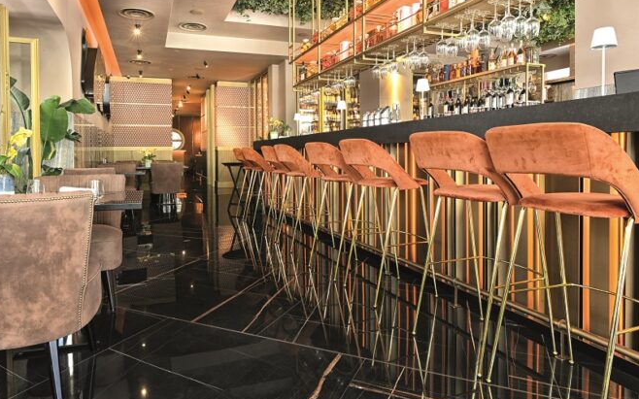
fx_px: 400
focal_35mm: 23
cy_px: 205
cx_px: 316
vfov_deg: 53.0
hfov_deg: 77.2
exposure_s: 1.3
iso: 160
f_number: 18
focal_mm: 22
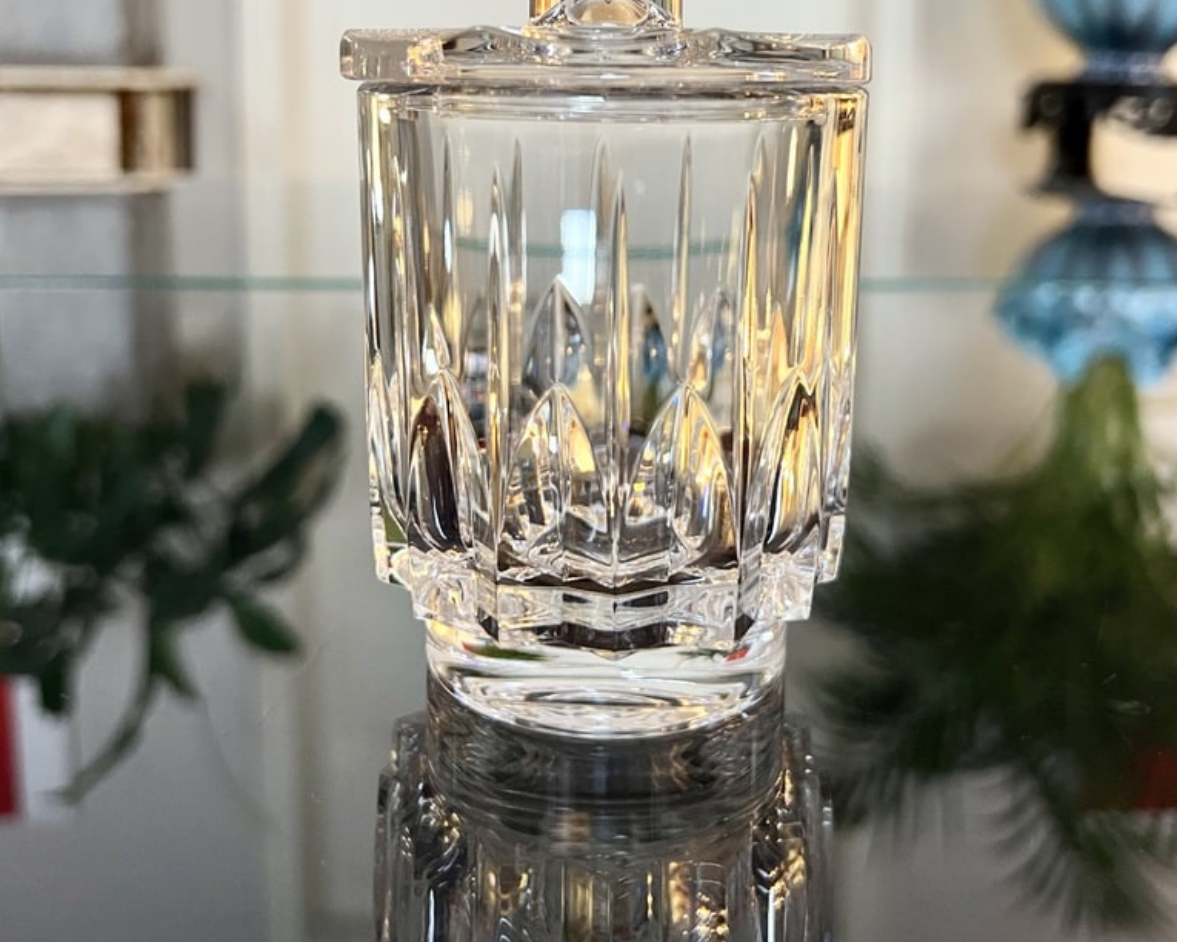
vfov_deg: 43.2
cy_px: 383
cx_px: 588
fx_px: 1184
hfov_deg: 52.8
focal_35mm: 34
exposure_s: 1/50
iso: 320
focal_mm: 5.7
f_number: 1.5
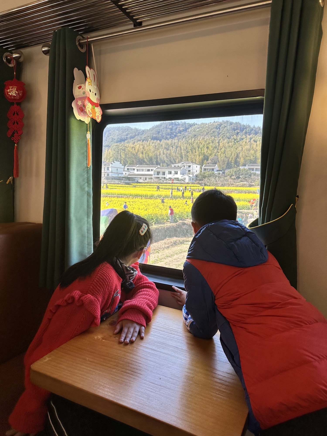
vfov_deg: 71.6
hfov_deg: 56.8
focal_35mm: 24
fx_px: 302
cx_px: 164
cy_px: 218
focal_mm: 6.86
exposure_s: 1/506
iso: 80
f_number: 1.78
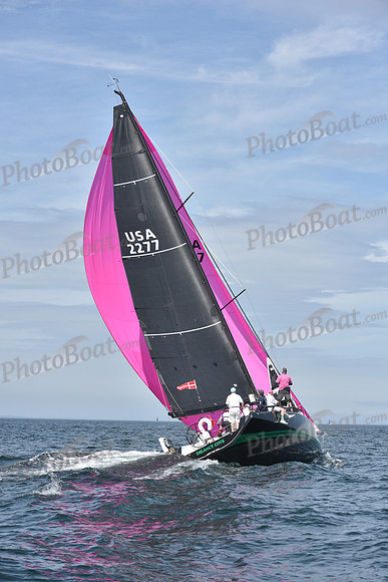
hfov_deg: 19.5
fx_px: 1131
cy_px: 291
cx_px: 194
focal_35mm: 70
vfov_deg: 28.8
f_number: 7.1
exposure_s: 1/1250
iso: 200
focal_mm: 70
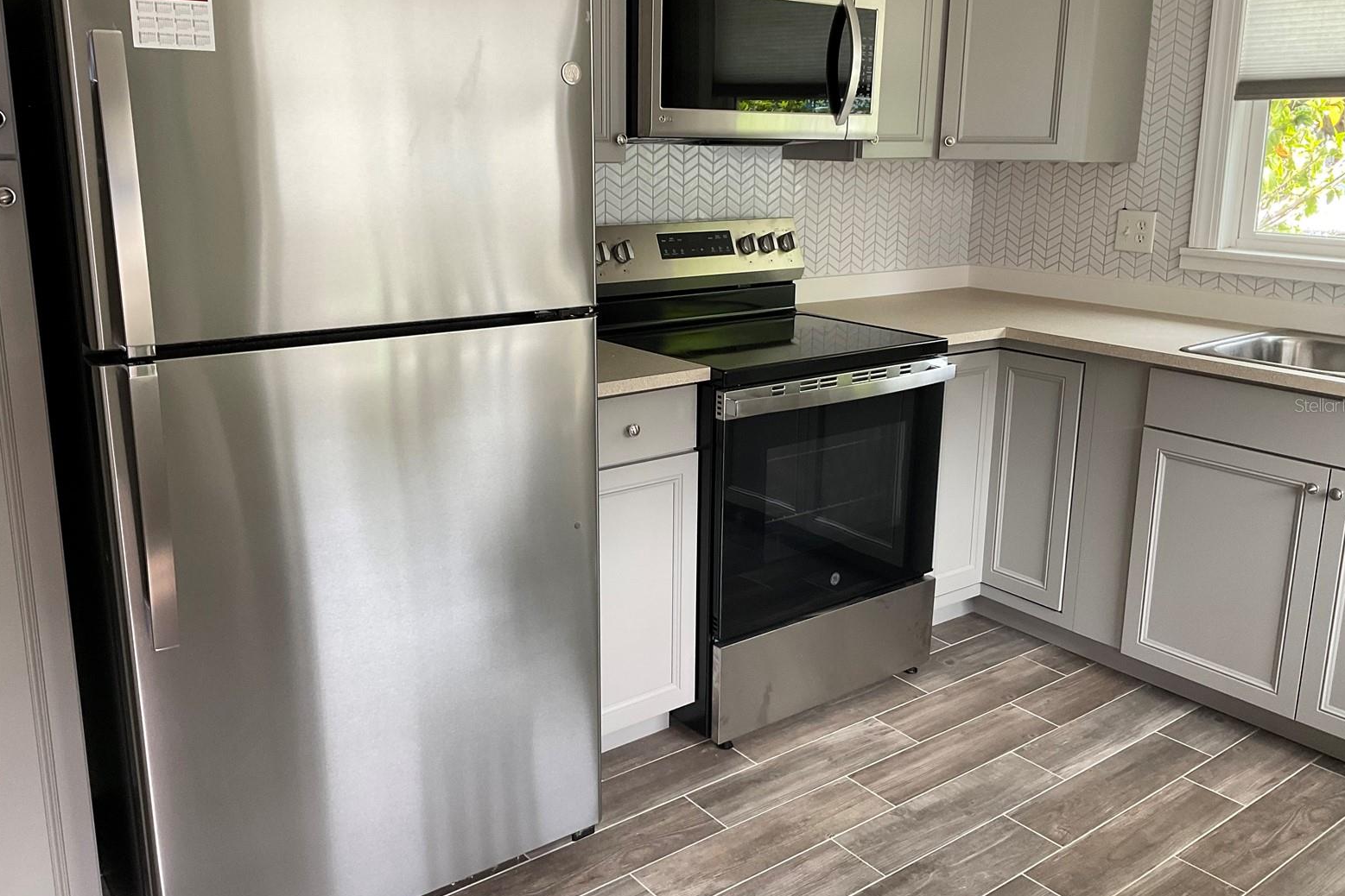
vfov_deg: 42.3
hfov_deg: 60.3
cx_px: 685
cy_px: 405
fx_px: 1158
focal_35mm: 31
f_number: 1.8
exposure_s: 1/91
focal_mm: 3
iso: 64
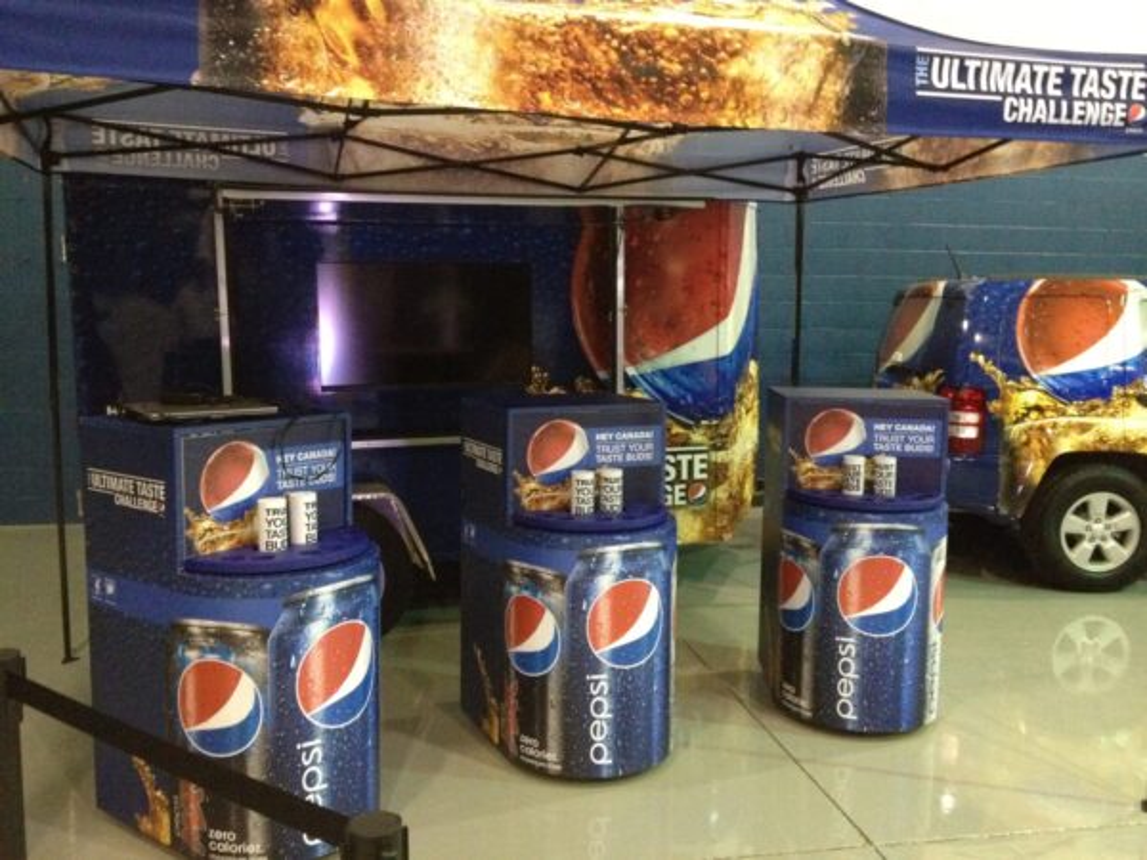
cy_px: 430
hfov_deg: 52.6
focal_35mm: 35
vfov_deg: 40.7
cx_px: 574
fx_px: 1160
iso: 640
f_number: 2.4
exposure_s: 1/15
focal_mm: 4.28
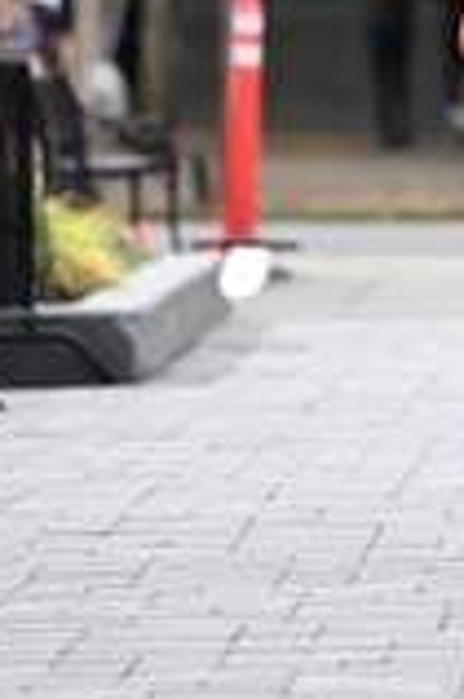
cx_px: 471
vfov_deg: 3.0
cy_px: -150
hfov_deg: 2.0
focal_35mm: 698
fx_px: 13523
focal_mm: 200
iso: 640
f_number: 2.8
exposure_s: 1/2500
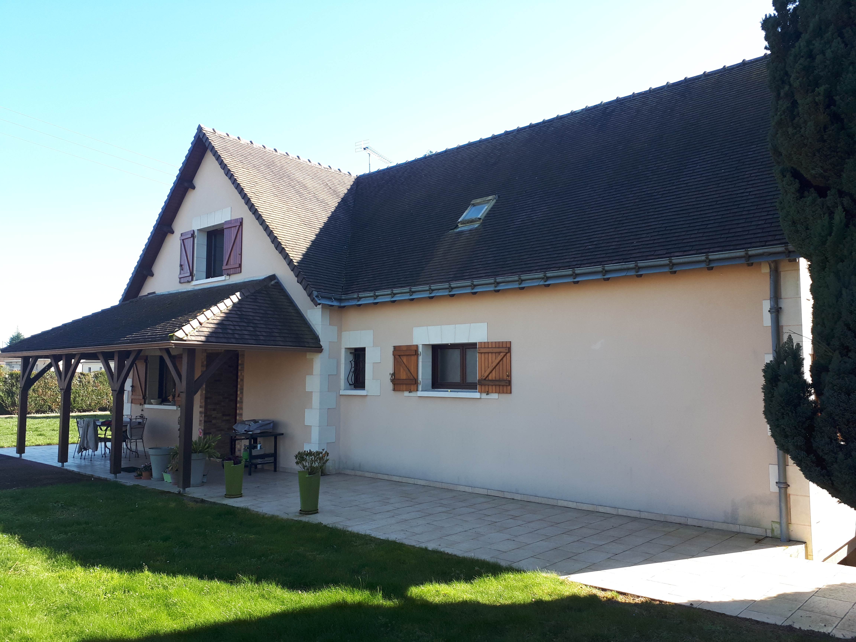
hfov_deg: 65.3
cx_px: 428
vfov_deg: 51.4
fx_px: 668
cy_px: 321
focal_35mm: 27
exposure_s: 1/294
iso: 40
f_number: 1.9
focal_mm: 3.6
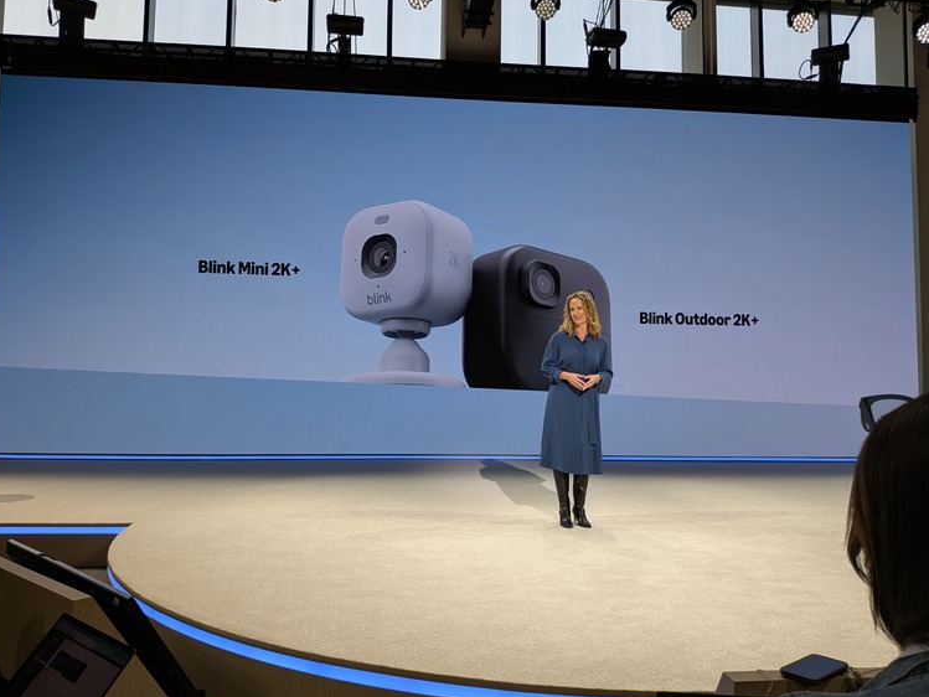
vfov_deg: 54.9
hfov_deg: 69.4
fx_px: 671
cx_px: 451
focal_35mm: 25
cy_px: 358
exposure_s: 1/334
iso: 38
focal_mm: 4.53
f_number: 1.7
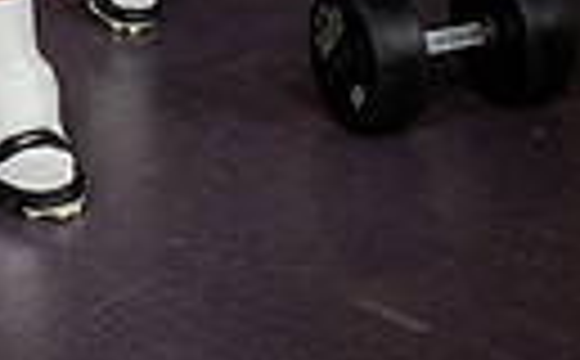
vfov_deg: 7.6
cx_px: 13
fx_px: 2476
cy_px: -558
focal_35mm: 157
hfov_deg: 13.2
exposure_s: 1/250
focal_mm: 44
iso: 800
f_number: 7.1
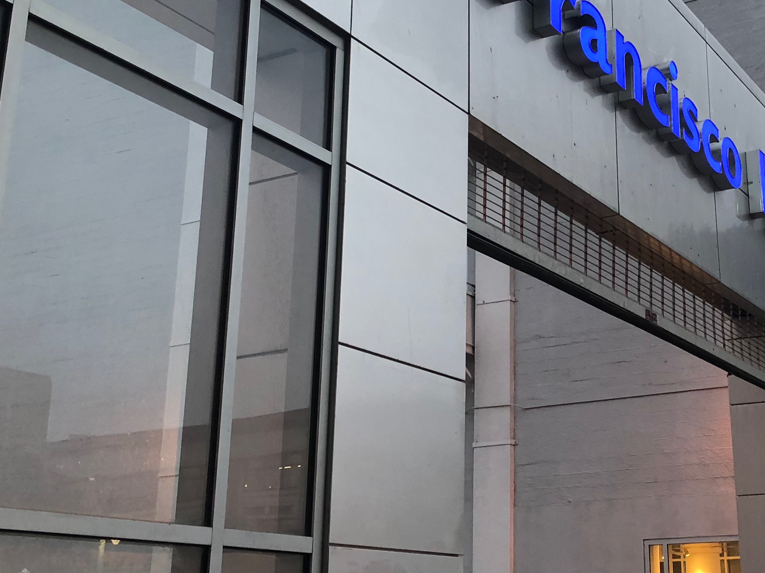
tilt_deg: +18.1
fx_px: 1238
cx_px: 548
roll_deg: +2.1
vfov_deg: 26.0
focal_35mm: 56
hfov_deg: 33.8
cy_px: 218
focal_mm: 4
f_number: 1.8
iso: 40
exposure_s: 1/20
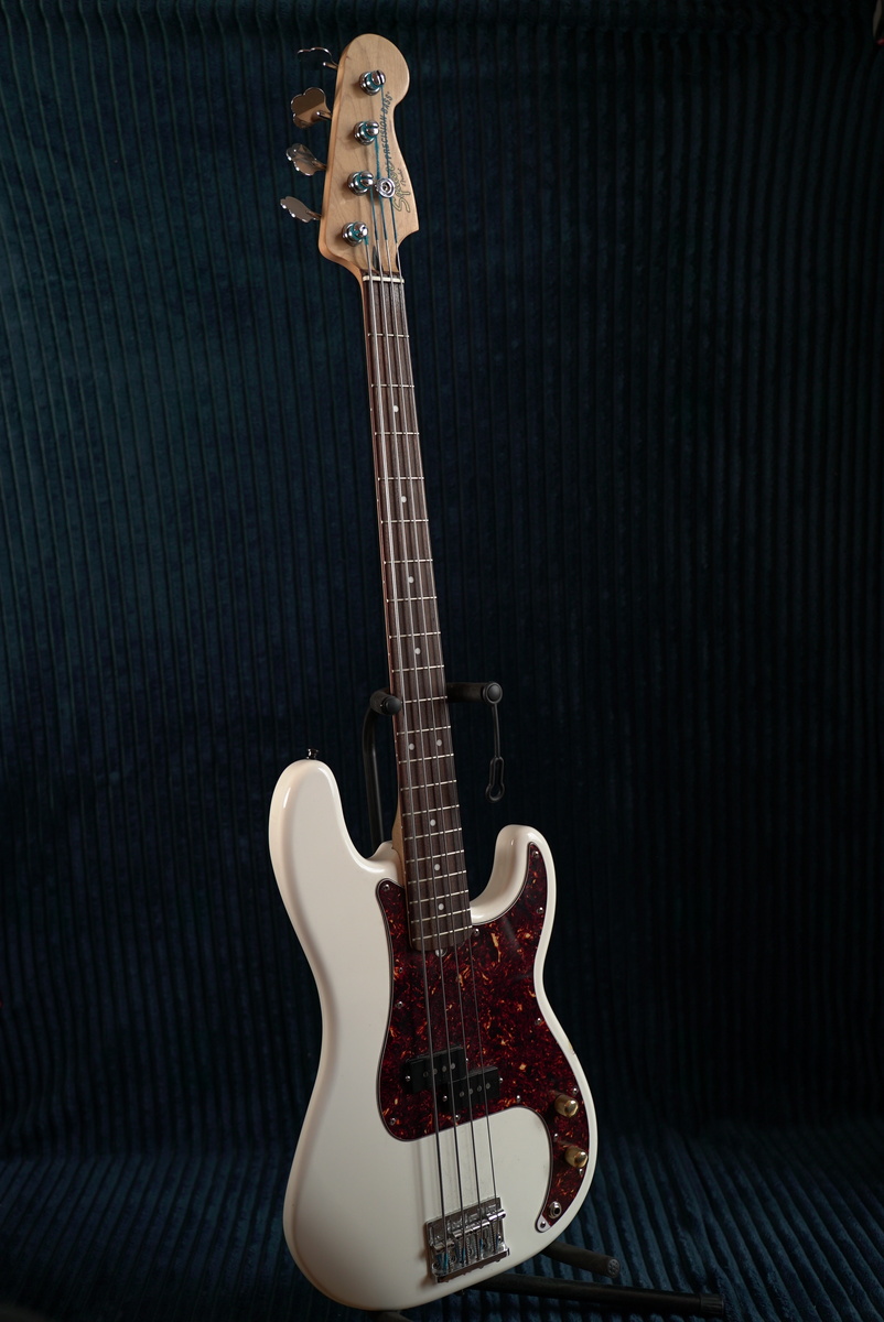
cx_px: 442
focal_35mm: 34
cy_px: 661
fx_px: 1250
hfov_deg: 38.9
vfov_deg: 55.8
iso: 400
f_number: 2.8
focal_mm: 34
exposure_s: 1/60
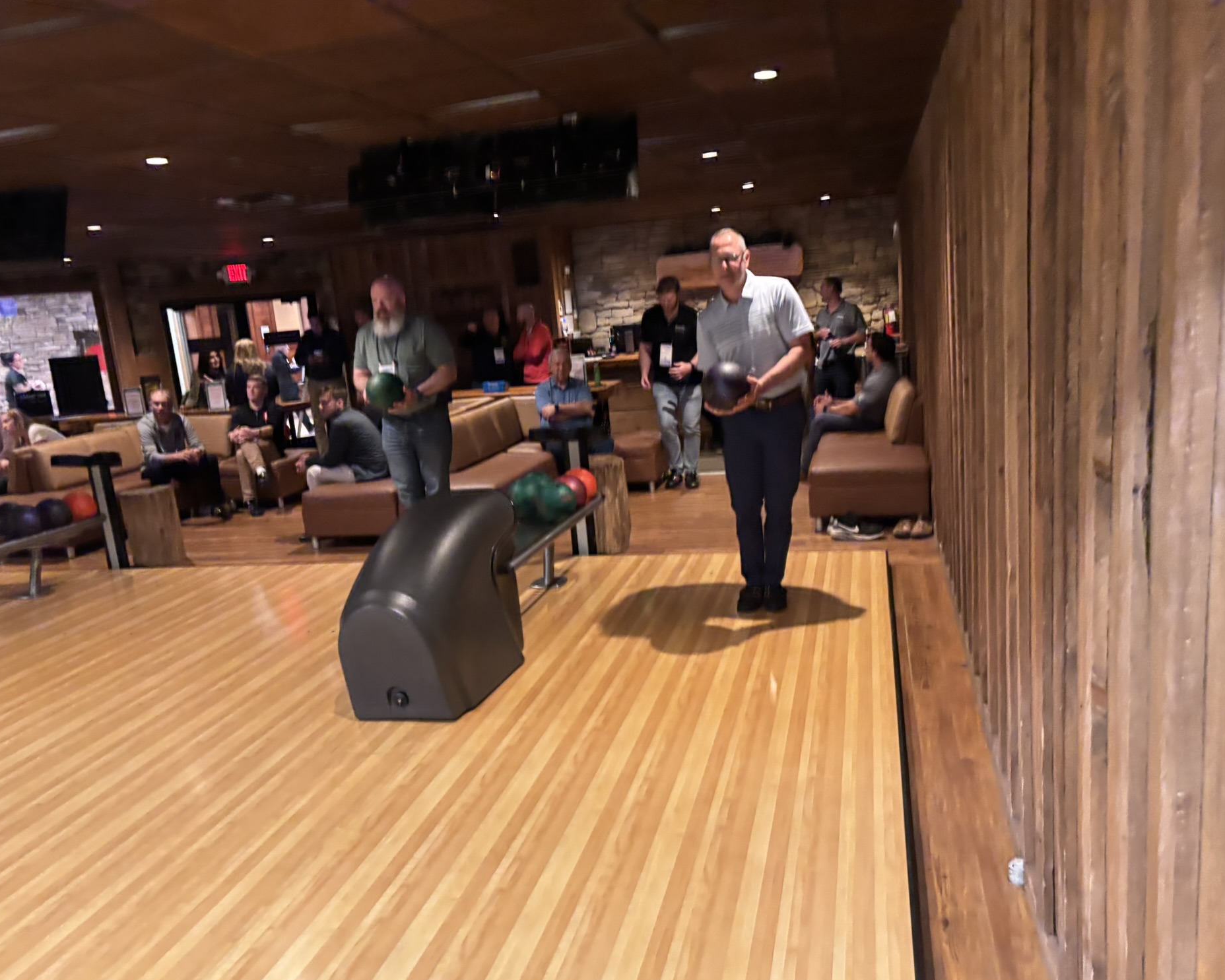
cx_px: 619
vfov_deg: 51.5
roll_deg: +4.0
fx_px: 1015
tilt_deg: -6.1
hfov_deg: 62.2
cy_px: 504
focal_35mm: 28
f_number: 1.6
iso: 640
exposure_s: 1/40
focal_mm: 5.96
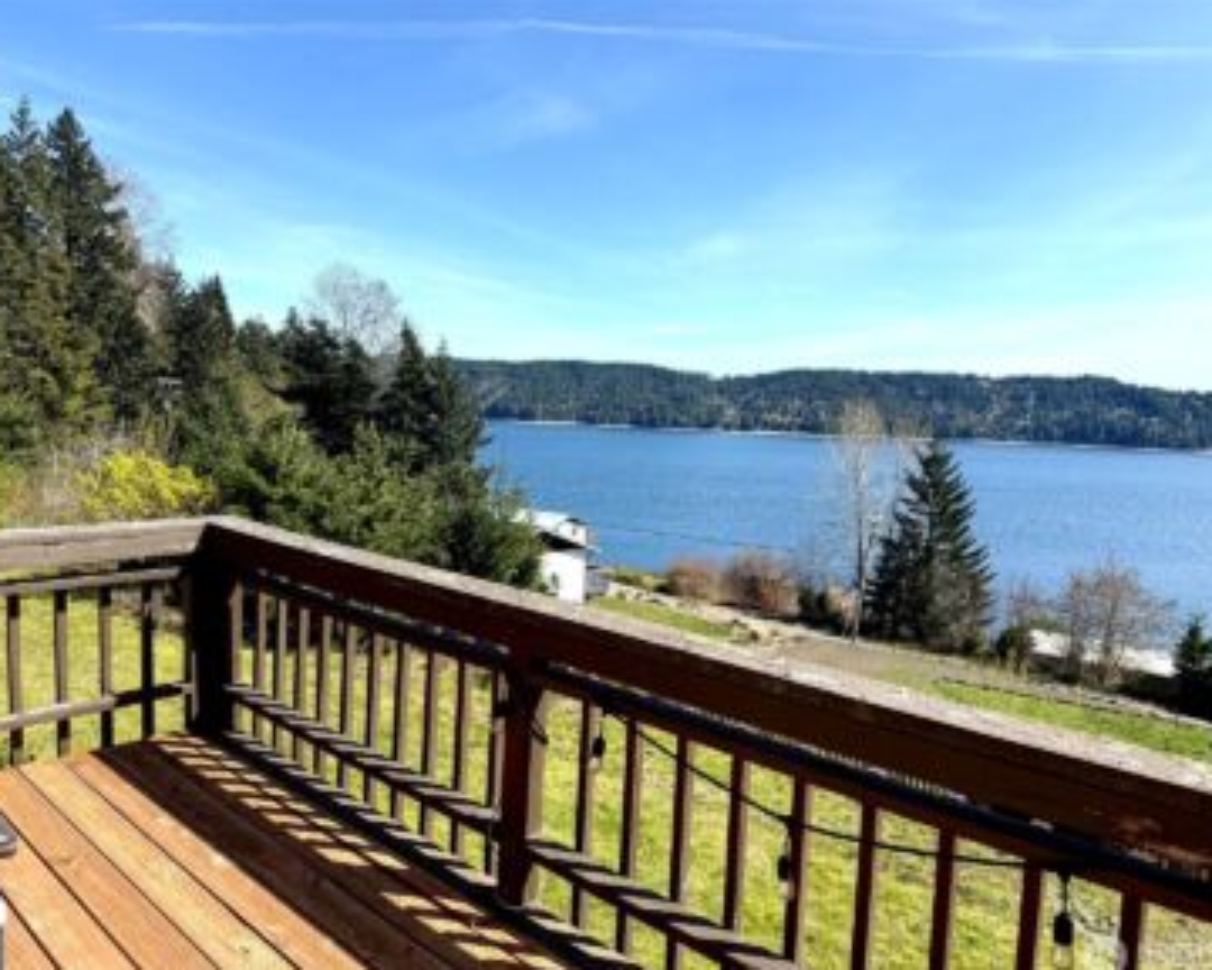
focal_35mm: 26
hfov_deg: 66.0
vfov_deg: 54.9
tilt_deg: -4.6
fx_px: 933
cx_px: 626
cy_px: 485
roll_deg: -1.3
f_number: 1.78
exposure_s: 1/3953
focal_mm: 6.76
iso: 80
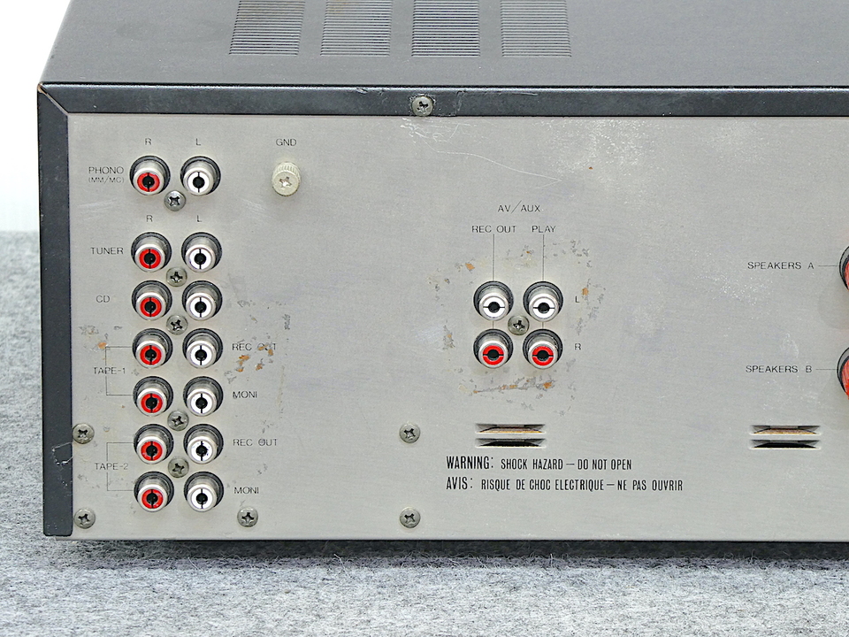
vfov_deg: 7.4
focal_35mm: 200
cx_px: 424
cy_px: 318
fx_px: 4905
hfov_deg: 9.9
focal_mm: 35.8
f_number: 5.6
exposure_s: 1/2
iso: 200
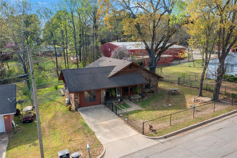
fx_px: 184
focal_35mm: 28
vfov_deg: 46.3
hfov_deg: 65.5
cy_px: 79
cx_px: 118
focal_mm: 10.26
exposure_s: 1/160
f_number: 5.6
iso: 100
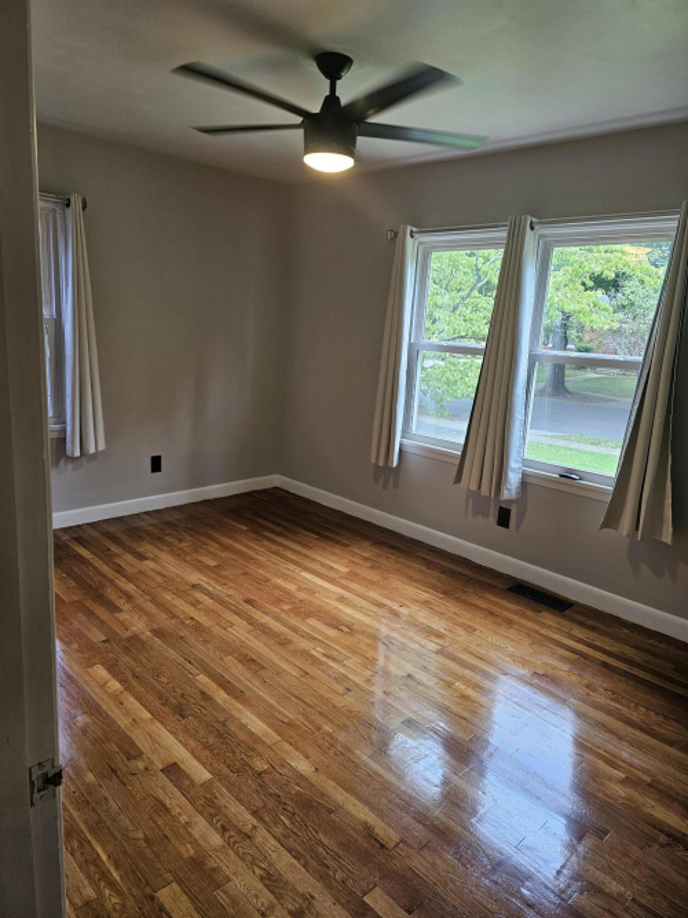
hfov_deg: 58.9
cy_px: 459
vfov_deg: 73.9
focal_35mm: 23
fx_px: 610
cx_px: 344
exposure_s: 1/120
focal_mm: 6.3
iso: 100
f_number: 1.7
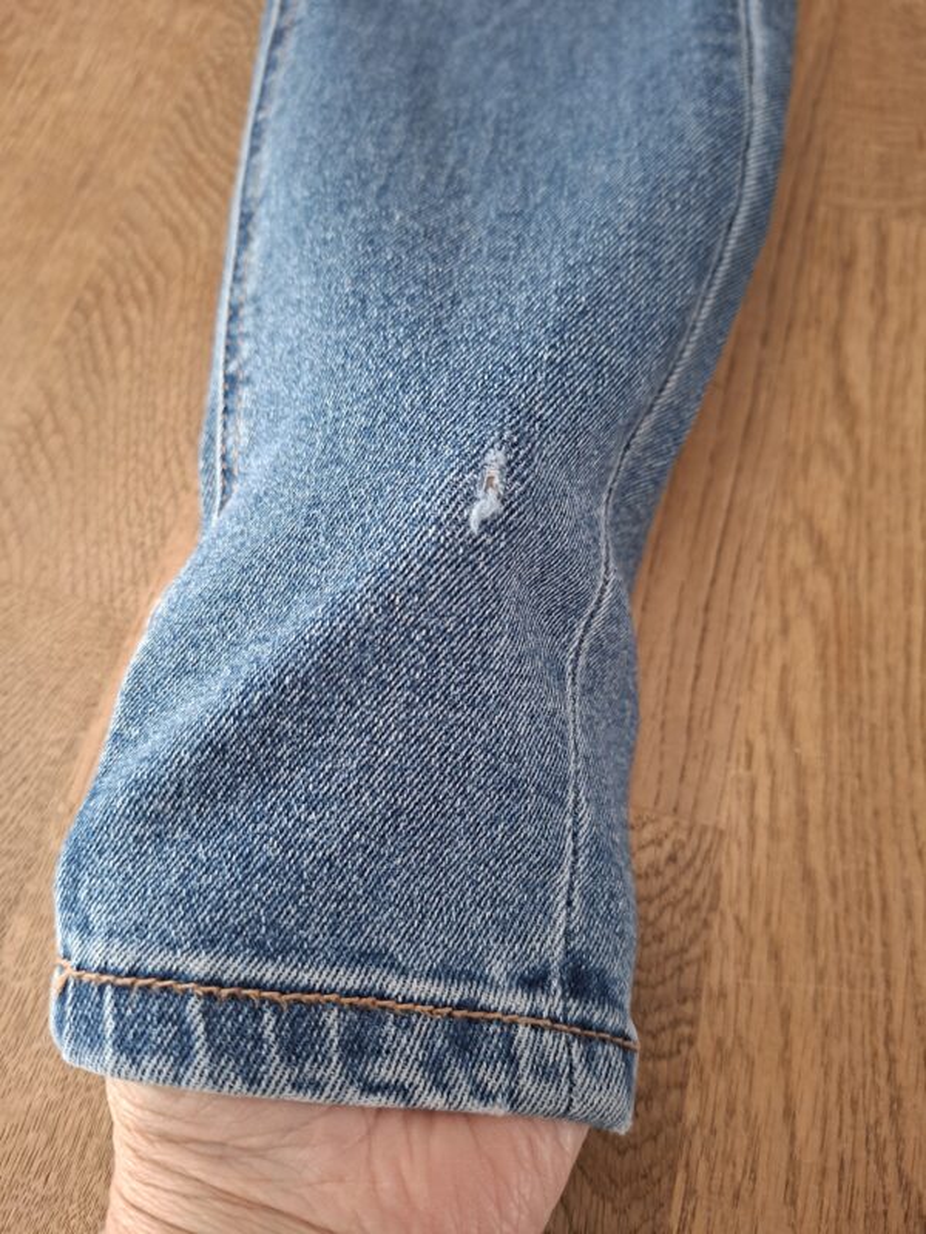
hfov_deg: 58.9
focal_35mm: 23
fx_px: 820
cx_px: 463
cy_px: 617
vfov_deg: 73.9
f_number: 1.8
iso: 400
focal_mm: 5.54
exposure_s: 1/33
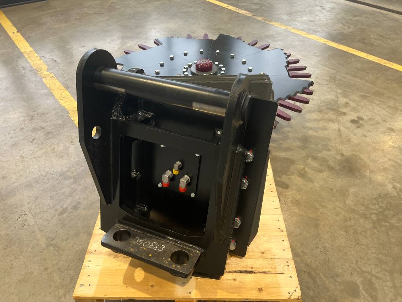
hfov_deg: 67.3
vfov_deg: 53.1
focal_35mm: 26
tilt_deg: -41.1
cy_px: 151
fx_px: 302
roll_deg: +1.0
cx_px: 201
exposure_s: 1/121
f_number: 1.5
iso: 80
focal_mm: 5.7
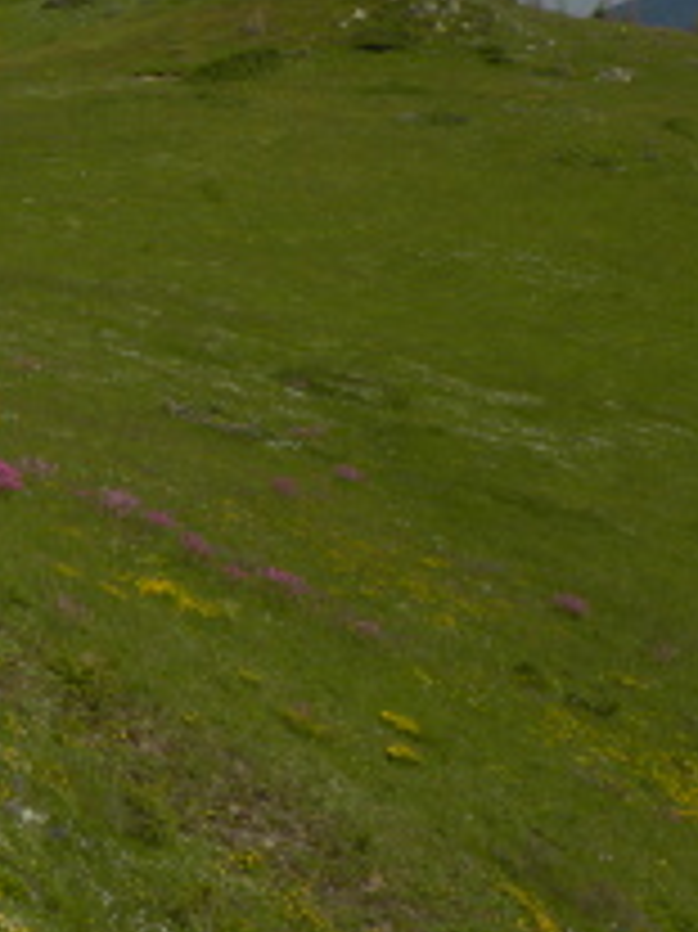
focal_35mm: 86
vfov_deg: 22.5
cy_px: 189
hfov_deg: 16.1
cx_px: -266
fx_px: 2315
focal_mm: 6.6
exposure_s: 1/500
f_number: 8
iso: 100
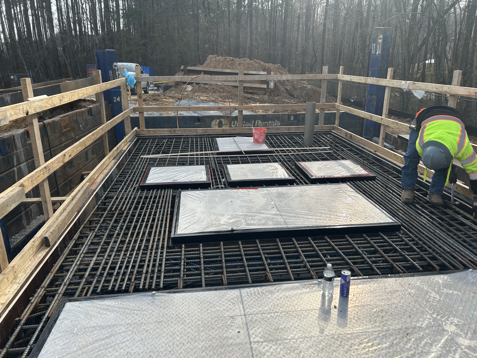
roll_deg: +0.2
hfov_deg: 67.3
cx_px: 238
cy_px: 179
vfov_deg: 53.1
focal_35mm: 26
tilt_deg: -17.8
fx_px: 358
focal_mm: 5.7
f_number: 1.5
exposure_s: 1/2695
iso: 50
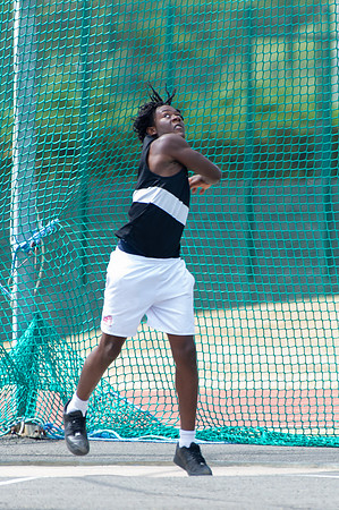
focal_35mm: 898
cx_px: 293
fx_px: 12719
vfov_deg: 2.3
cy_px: 246
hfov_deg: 1.5
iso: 800
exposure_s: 1/800
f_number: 5.6
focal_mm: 500
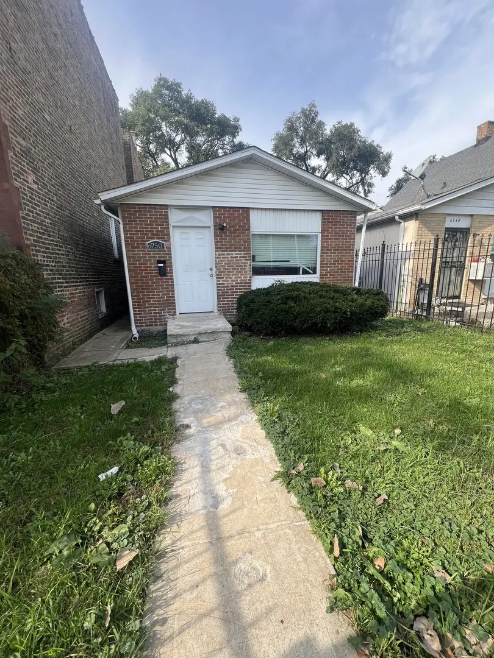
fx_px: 247
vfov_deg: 106.2
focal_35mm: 13
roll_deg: +1.3
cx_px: 247
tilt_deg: -10.8
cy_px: 329
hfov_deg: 89.9
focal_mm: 1.57
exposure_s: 1/645
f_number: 1.8
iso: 32
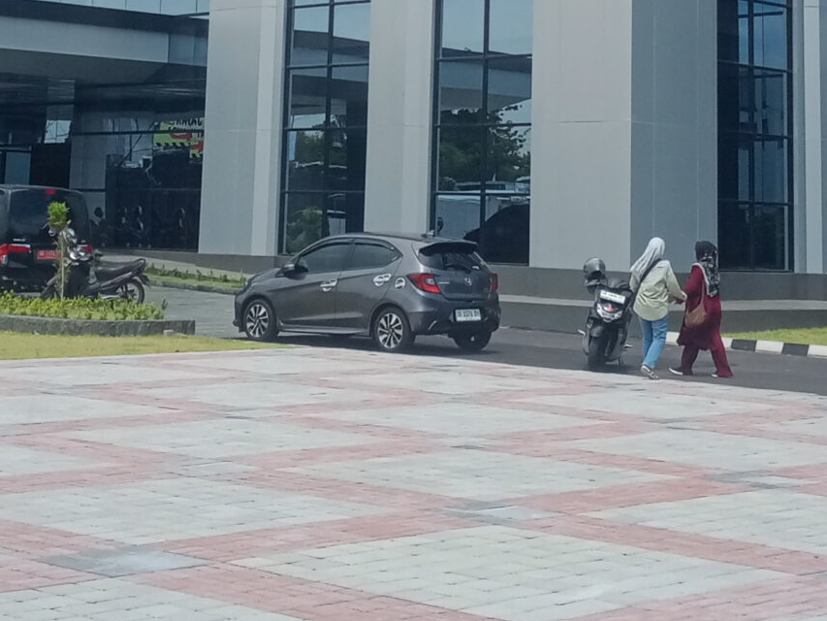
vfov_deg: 17.0
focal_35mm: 84
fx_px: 2007
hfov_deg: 23.3
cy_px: -73
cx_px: 441
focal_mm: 4.05
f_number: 1.8
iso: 112
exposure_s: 1/1812
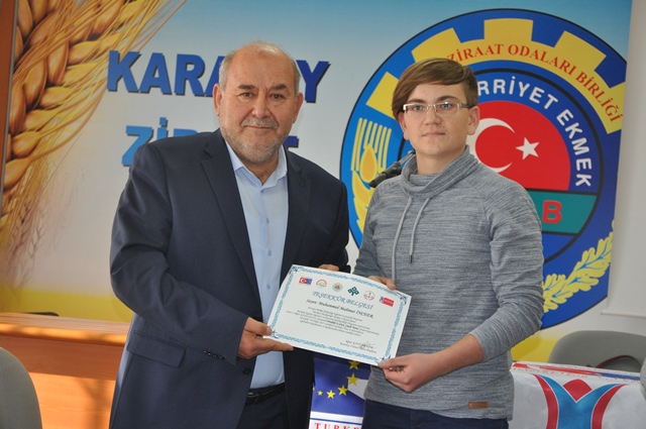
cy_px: 214
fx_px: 1613
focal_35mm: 90
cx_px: 323
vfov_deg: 15.1
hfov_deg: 22.6
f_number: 4.5
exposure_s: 1/60
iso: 800
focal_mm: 60
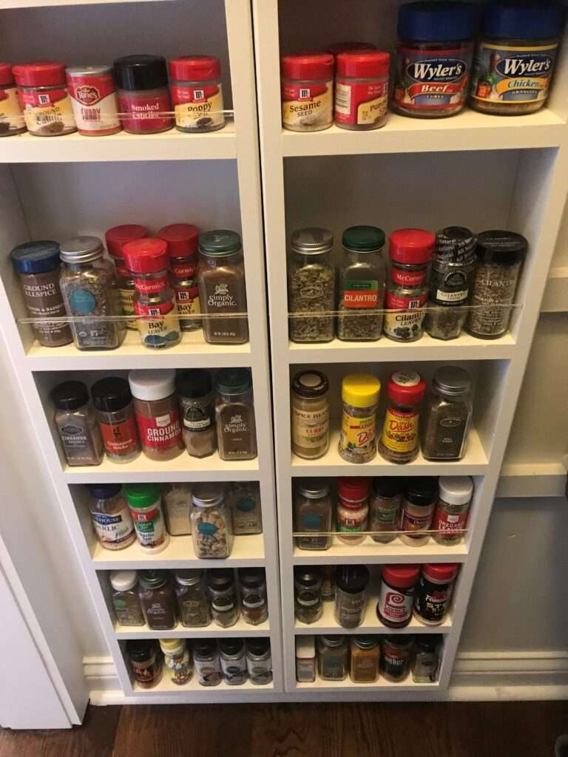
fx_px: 613
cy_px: 378
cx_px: 284
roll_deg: +1.7
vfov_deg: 63.4
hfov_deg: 49.7
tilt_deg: -34.5
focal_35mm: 28
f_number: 1.8
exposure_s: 1/11
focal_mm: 3.99
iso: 100
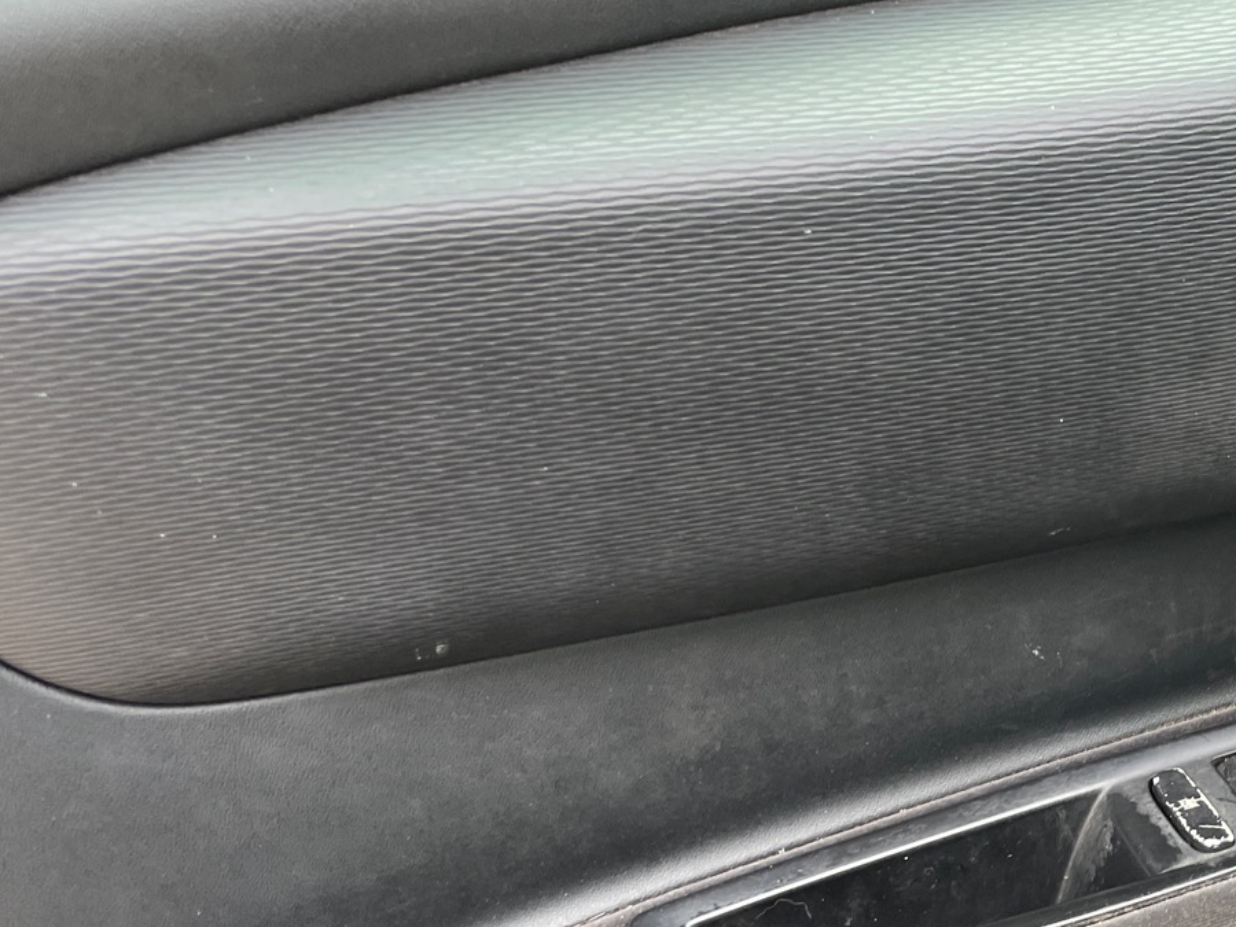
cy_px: 791
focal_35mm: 52
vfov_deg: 27.3
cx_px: 1126
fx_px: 1857
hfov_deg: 34.6
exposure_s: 1/121
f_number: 1.6
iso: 80
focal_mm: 4.2
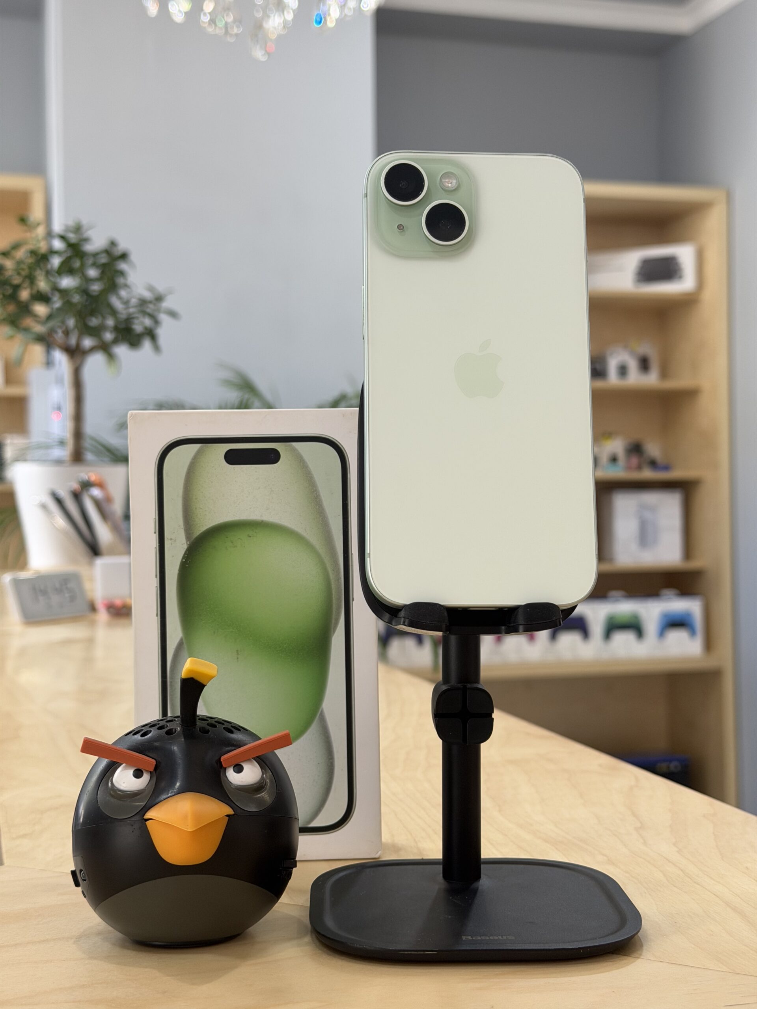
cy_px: 504
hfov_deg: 30.3
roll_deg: +0.2
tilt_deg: -0.3
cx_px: 378
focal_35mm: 48
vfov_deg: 39.7
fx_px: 1400
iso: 80
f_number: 1.78
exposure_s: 1/121
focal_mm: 6.76
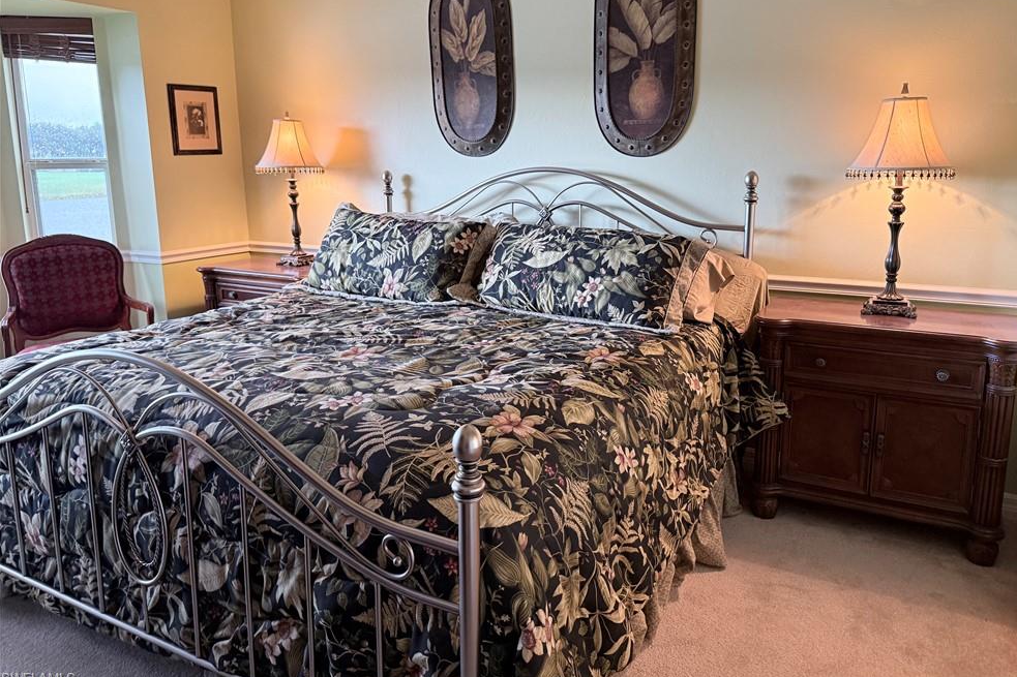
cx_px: 529
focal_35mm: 26
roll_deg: +1.0
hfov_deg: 69.4
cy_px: 291
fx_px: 734
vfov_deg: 49.4
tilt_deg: -10.7
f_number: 1.78
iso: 320
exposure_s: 1/60
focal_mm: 6.76
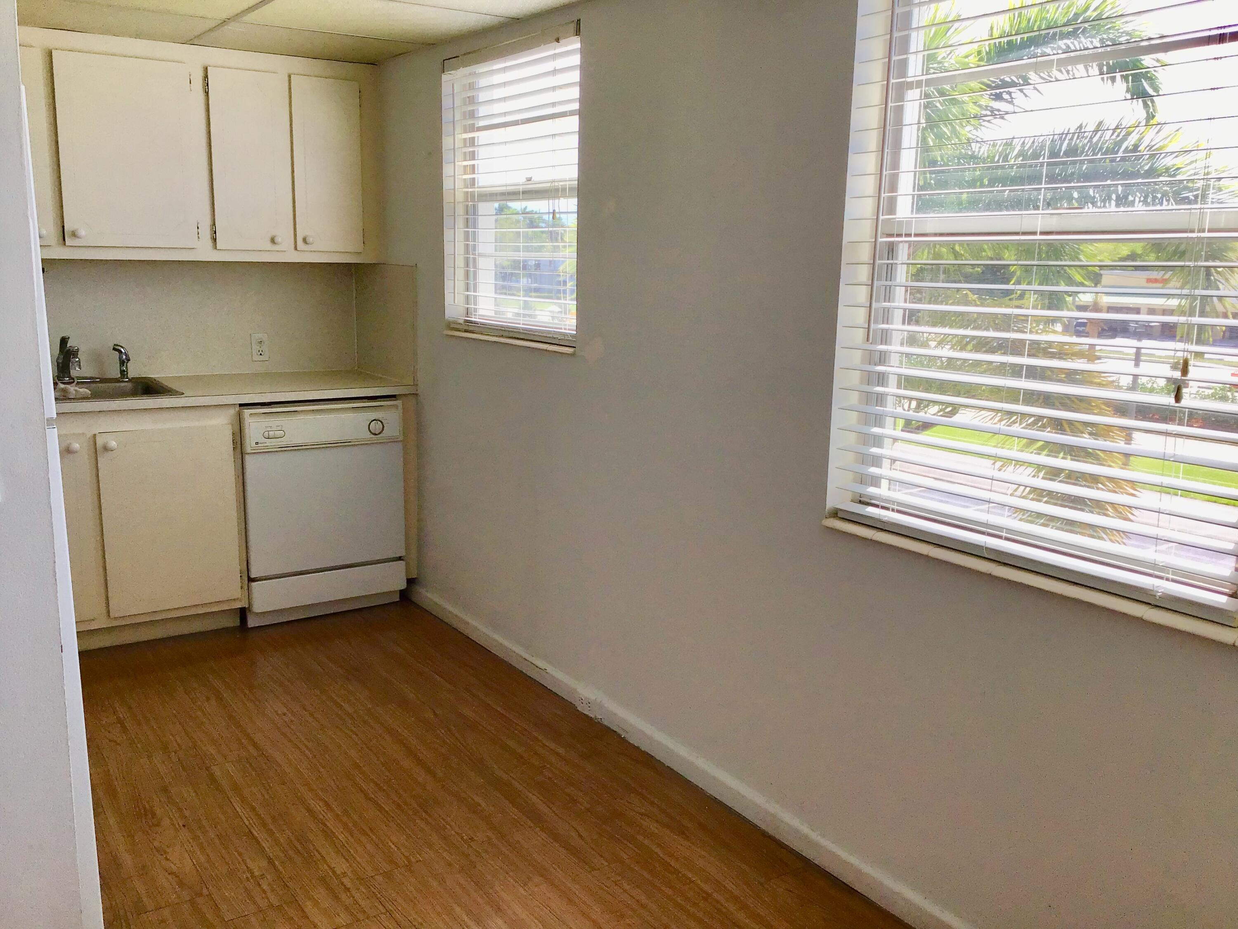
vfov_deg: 45.4
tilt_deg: -10.7
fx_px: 1109
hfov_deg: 58.4
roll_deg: -0.8
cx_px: 619
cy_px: 464
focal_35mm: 31
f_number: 2.4
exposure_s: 1/275
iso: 25
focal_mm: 3.3
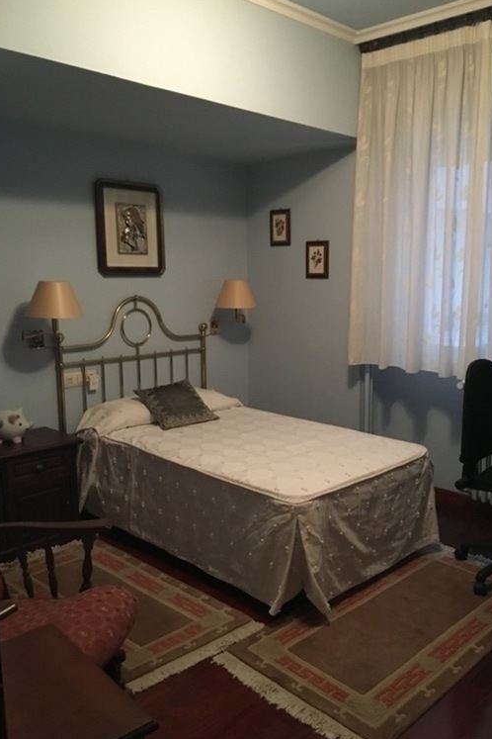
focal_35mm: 31
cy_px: 377
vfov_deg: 60.3
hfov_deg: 42.3
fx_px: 635
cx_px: 276
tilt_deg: -8.8
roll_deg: +0.9
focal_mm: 4.15
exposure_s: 1/17
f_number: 2.2
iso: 400
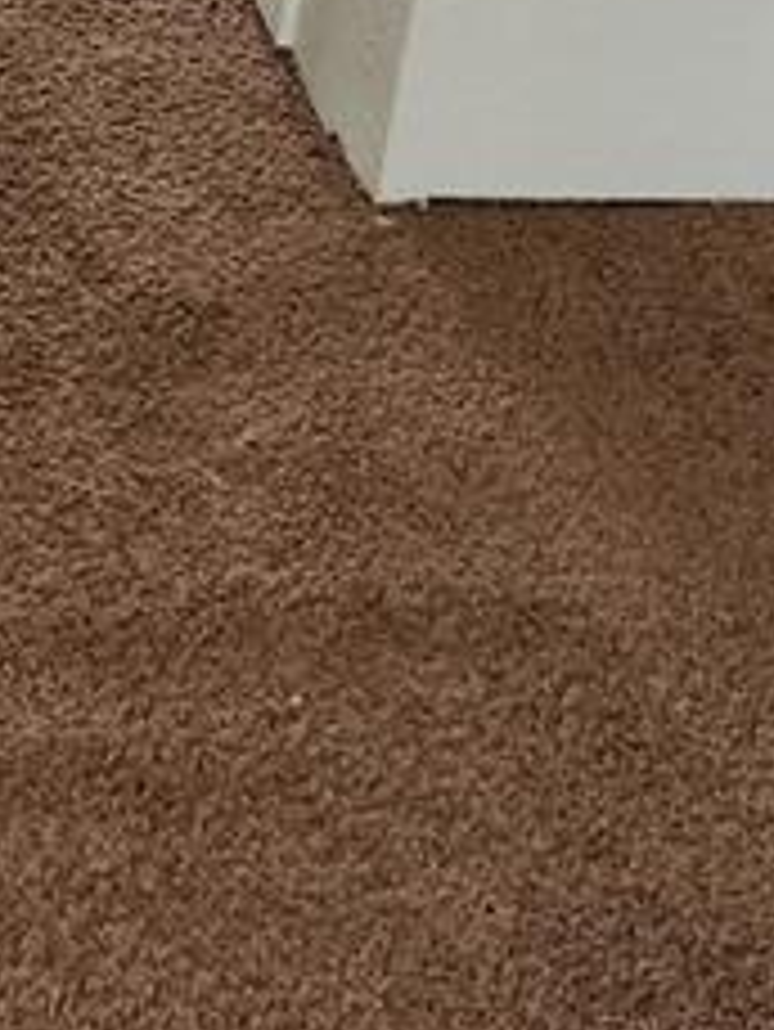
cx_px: -261
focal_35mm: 77
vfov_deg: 21.4
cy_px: -499
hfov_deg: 17.8
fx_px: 2293
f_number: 1.8
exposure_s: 1/40
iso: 100
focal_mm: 5.4
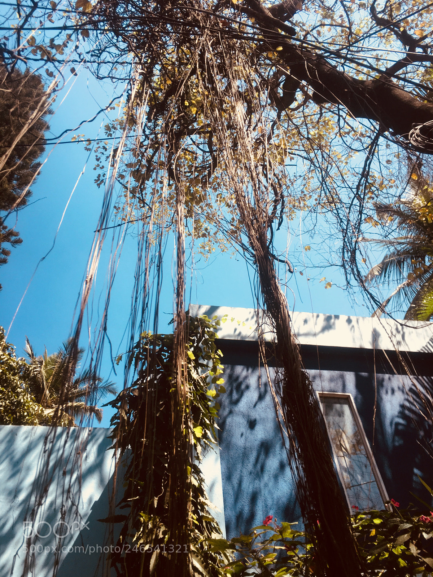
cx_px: 216
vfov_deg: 61.7
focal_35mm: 29
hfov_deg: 48.2
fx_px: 484
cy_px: 288
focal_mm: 4.15
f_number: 2.2
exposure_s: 1/927
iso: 25
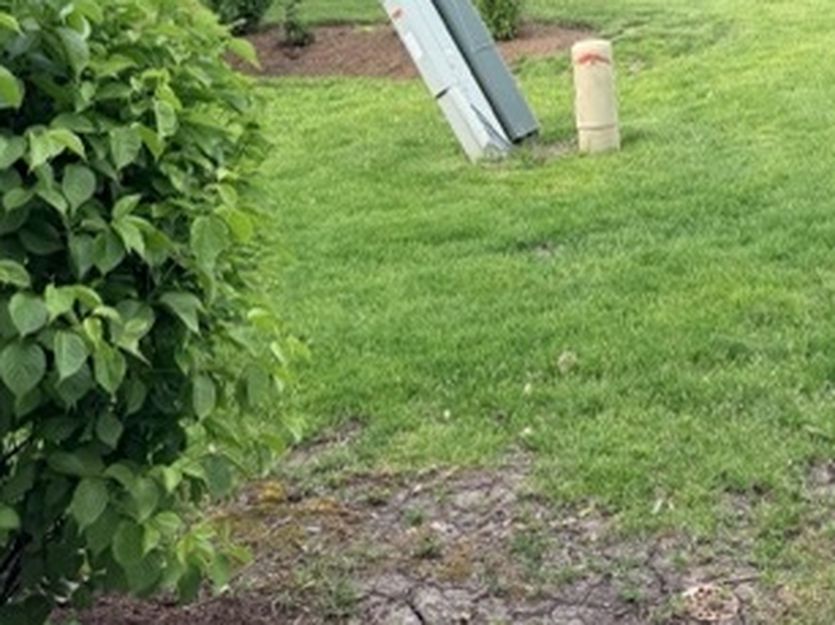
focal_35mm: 50
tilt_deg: -10.8
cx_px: 740
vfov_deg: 28.1
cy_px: 76
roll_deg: +2.5
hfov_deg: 36.0
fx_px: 1206
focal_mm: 6.76
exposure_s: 1/1174
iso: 100
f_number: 1.78
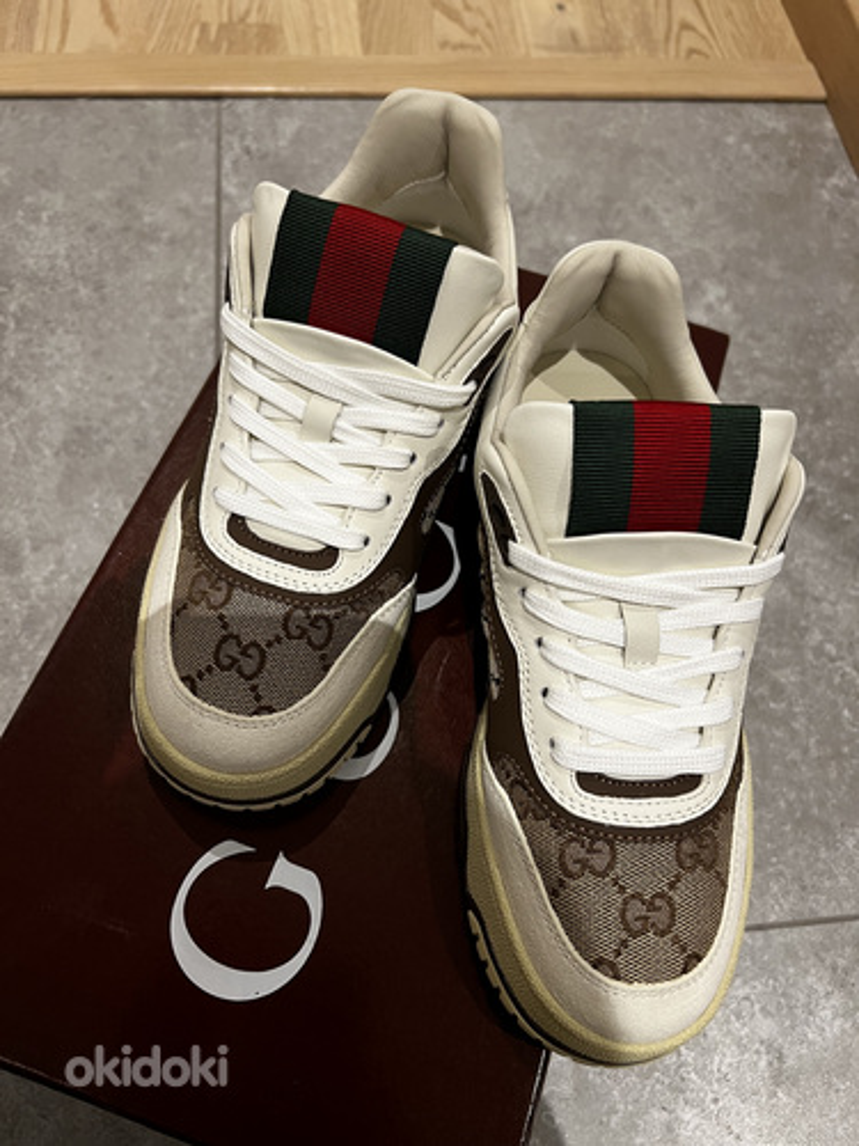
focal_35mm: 26
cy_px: 573
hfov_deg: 53.1
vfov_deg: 67.3
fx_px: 860
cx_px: 430
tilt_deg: -63.6
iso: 160
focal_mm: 5.7
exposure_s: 1/60
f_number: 1.5
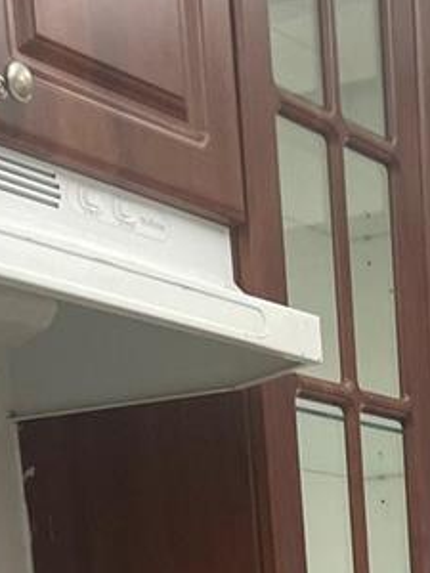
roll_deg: +1.5
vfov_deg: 16.0
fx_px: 1723
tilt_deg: -12.1
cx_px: 560
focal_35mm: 104
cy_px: 1035
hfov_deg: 13.7
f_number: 1.6
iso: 125
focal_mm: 4.2
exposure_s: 1/120
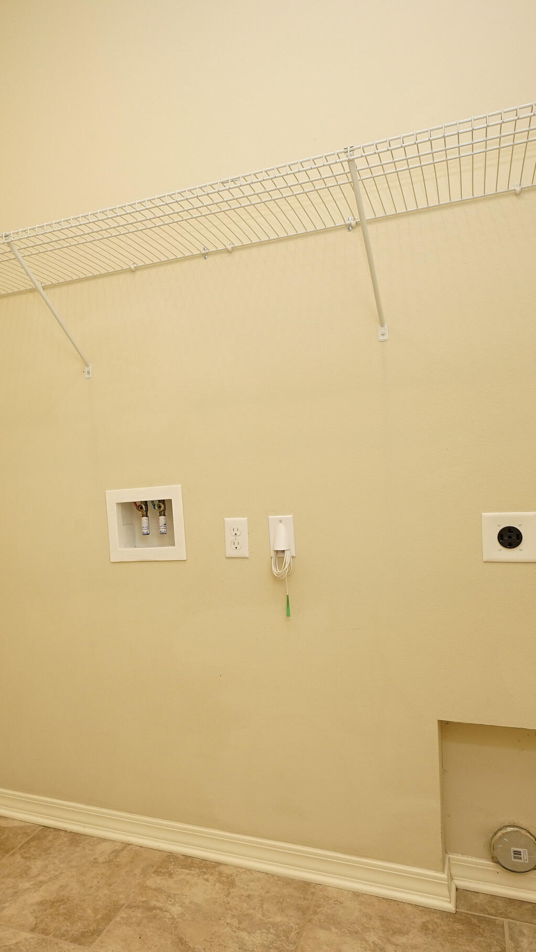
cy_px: 504
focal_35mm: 26
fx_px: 657
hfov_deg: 43.9
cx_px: 191
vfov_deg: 71.8
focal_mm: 10
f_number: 4
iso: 250
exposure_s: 1/60
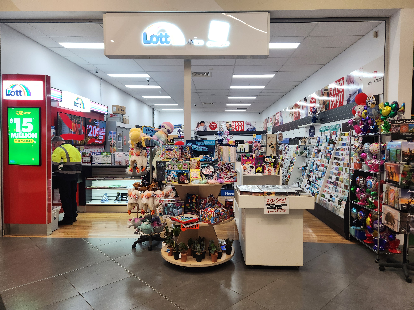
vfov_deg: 58.9
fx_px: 275
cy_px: 155
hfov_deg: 73.9
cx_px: 207
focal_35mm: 23
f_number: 1.8
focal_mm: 5.4
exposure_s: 1/100
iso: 125
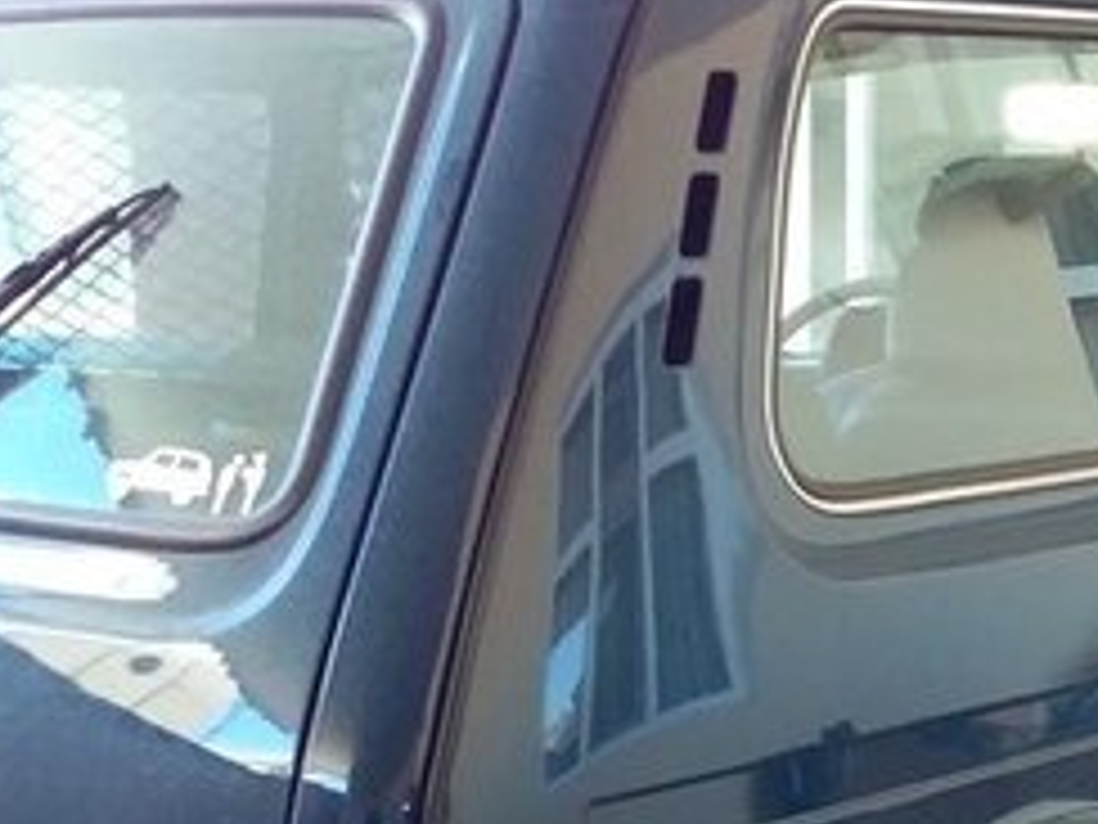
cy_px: 934
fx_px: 2664
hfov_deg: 23.3
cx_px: 634
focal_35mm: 84
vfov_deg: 16.9
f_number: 2.2
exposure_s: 1/50
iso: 125
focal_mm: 3.3
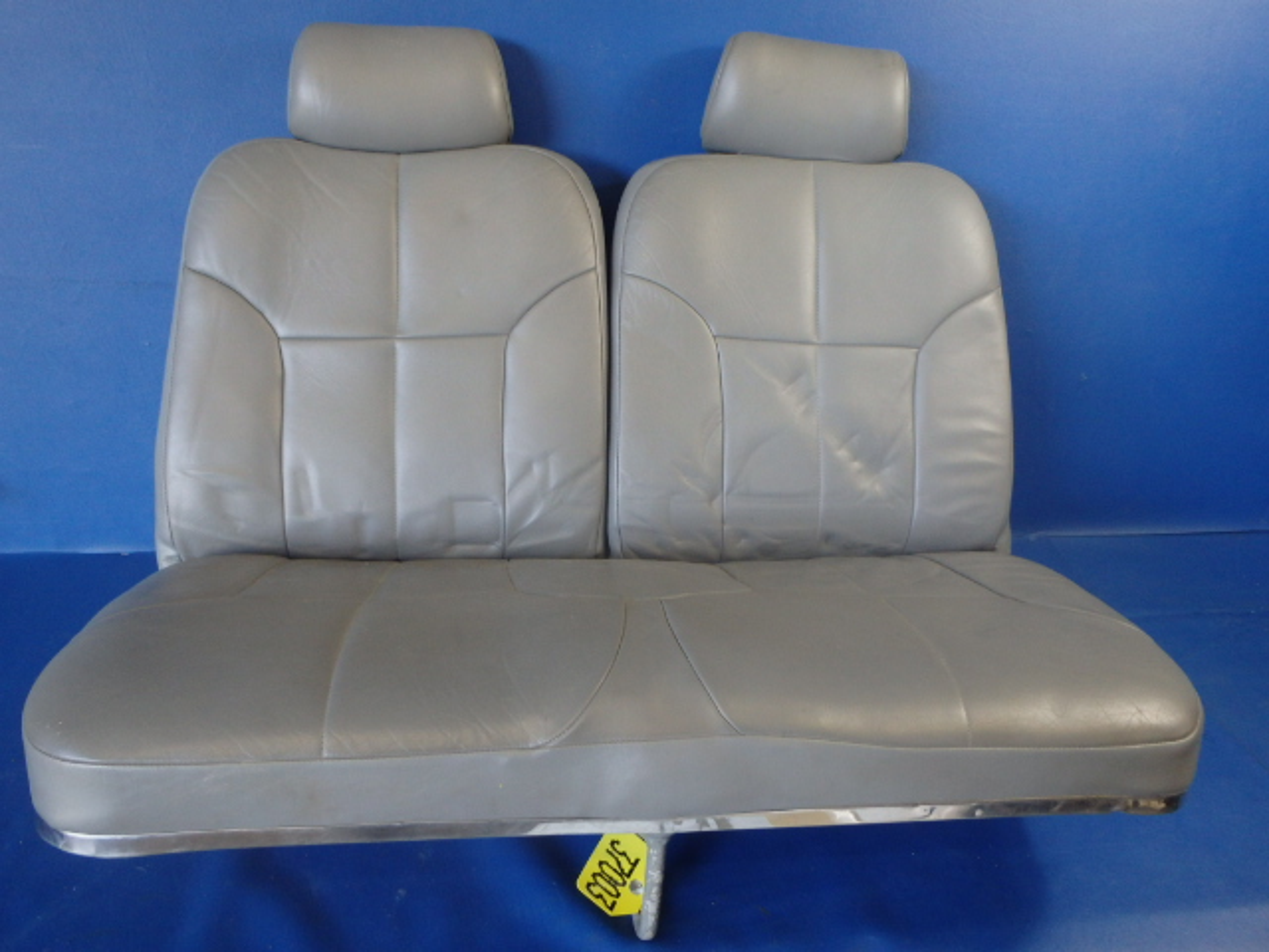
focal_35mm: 28
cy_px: 476
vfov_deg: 49.7
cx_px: 634
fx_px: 1026
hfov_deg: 63.4
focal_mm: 5
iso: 320
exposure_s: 1/30
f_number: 3.9
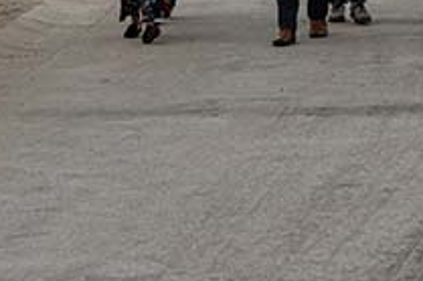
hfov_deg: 7.9
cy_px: -253
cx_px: 526
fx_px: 3017
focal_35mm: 257
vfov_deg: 5.2
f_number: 6.3
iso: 1250
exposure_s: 1/250
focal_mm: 56
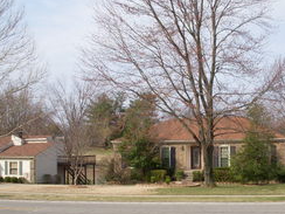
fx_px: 478
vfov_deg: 25.2
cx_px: 171
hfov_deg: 33.1
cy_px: 132
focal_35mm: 58
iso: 200
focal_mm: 6.3
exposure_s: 1/500
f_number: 6.6
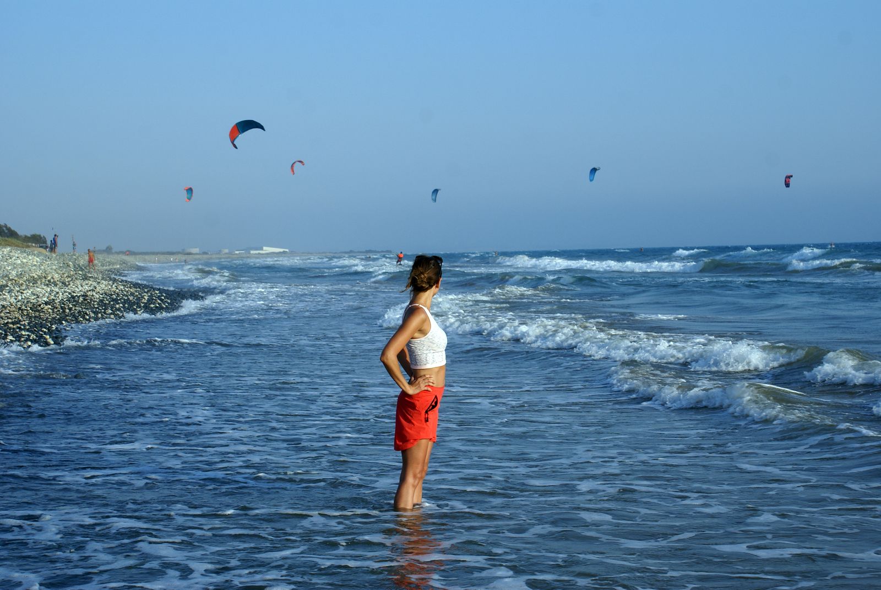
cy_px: 295
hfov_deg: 29.8
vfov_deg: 20.2
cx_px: 440
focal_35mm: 68
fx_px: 1654
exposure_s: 1/250
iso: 100
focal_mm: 45
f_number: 9
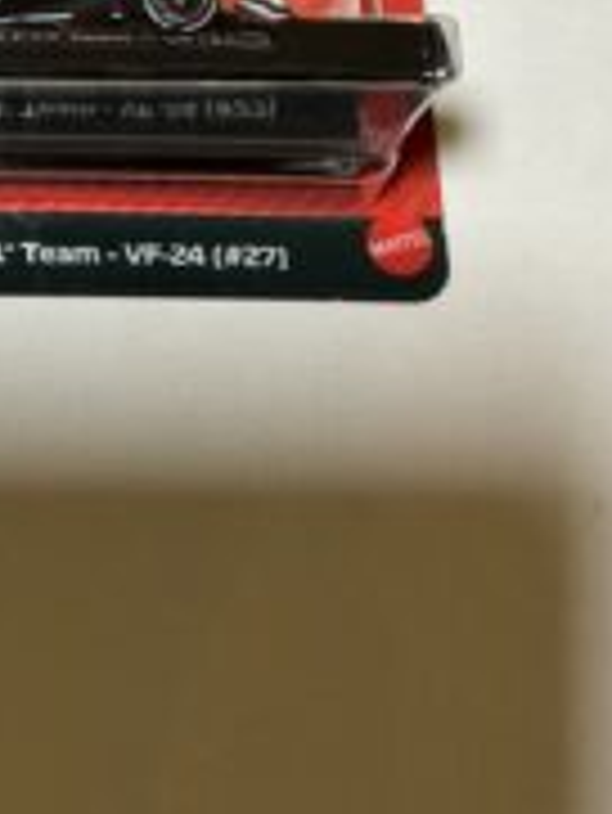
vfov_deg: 28.3
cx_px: 9
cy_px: -13
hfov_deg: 22.2
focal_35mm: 64
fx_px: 1507
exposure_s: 1/60
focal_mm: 3
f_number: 1.8
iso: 125
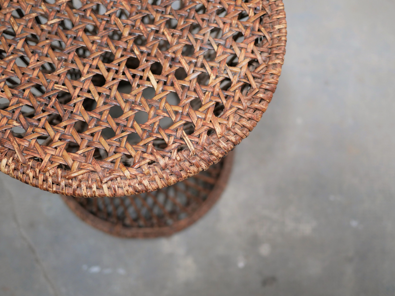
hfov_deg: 45.8
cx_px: 201
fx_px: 468
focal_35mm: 41
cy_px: 145
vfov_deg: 35.1
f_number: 1.7
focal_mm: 20
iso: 400
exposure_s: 1/60
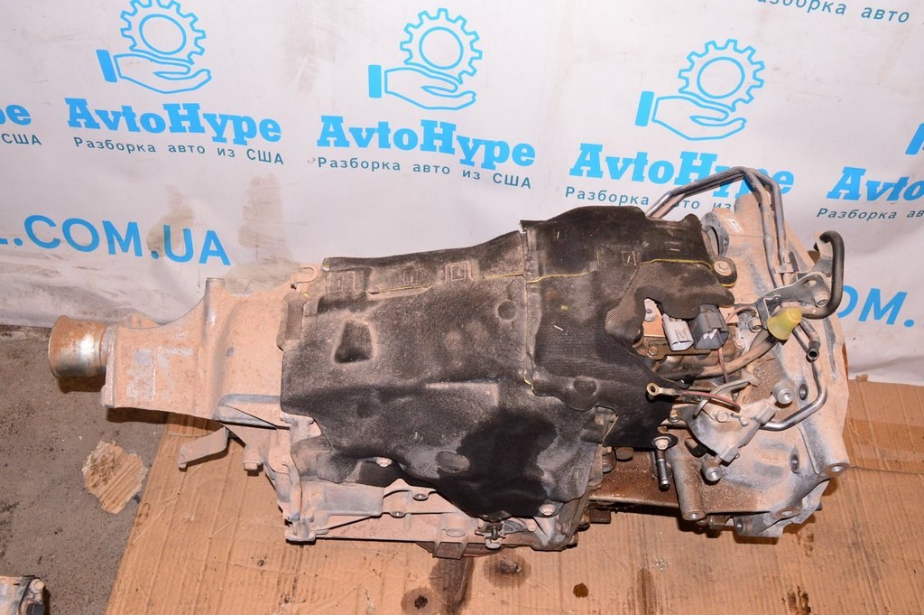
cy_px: 308
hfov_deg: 57.3
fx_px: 846
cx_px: 462
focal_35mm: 33
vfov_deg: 39.9
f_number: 8
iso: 1600
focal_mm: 22
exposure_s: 1/160
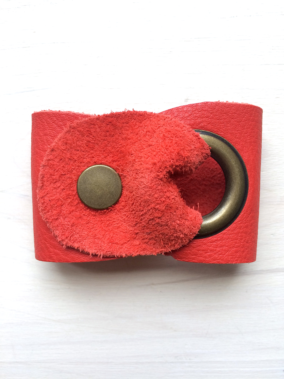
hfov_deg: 48.2
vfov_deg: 61.7
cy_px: 190
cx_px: 142
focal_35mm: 29
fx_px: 317
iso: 32
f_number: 2.2
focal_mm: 4.15
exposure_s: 1/33
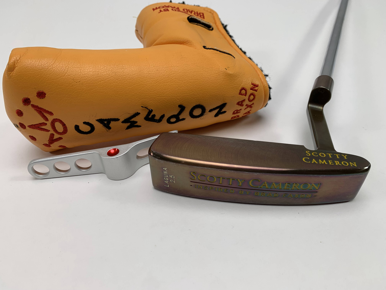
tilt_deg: -40.2
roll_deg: +1.7
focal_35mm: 26
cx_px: 193
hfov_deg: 67.3
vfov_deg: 53.1
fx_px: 290
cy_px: 145
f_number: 1.8
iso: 25
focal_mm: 4.25
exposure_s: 1/244
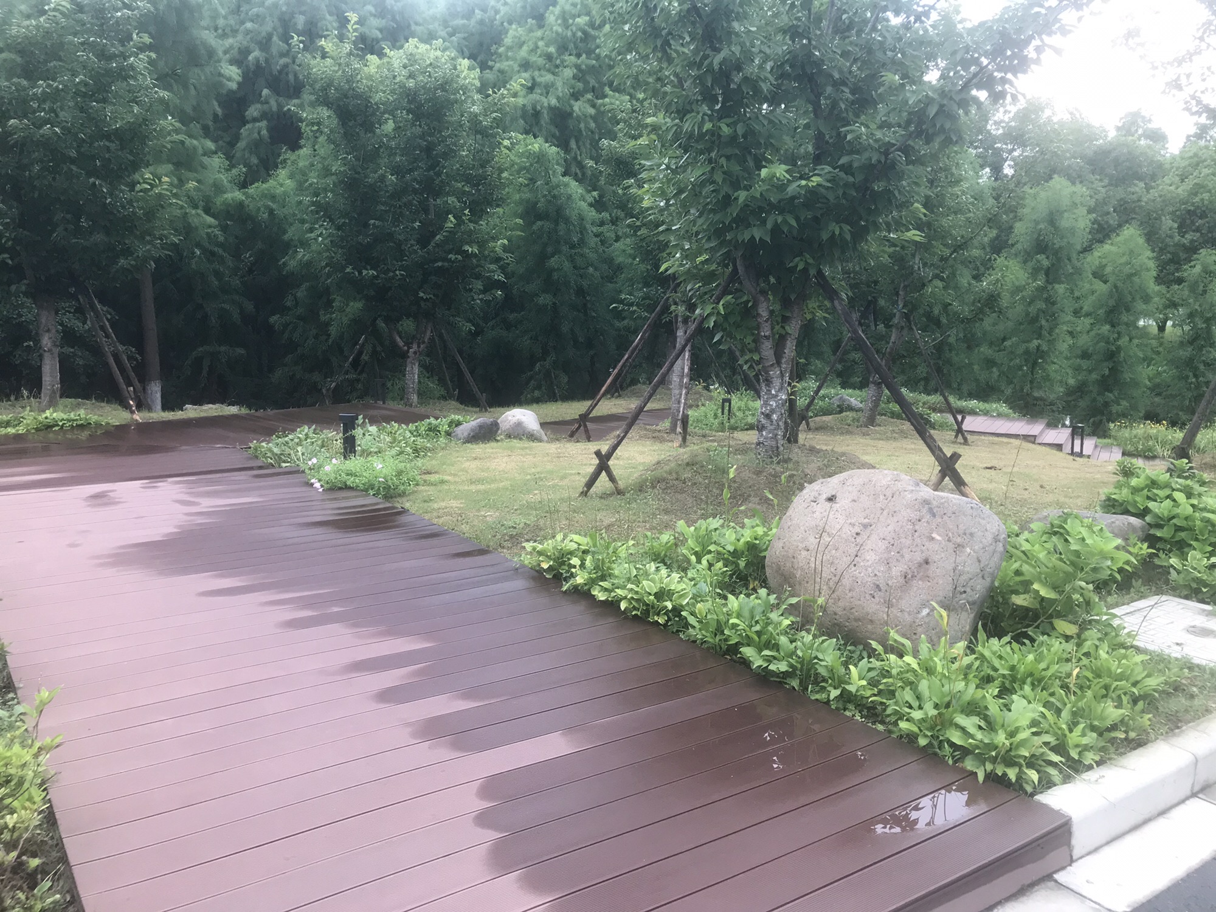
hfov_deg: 63.4
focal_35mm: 28
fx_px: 984
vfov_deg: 49.7
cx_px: 608
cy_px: 456
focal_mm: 3.99
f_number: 1.8
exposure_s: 1/100
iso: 32
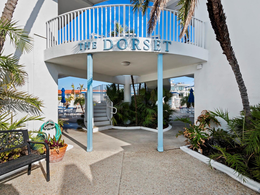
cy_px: 98
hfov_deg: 87.8
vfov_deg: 71.6
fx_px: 135
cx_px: 130
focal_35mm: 18
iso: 400
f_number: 11
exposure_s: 1/250
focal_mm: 9
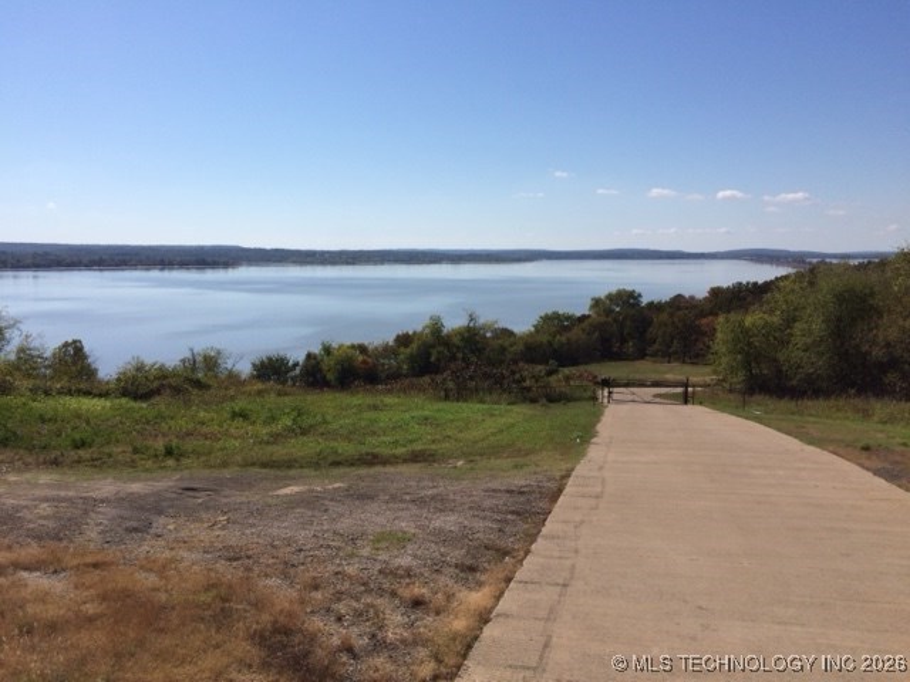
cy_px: 341
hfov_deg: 61.7
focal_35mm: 29
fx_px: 762
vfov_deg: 48.2
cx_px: 455
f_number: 2.2
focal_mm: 4.15
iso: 32
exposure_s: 1/5128
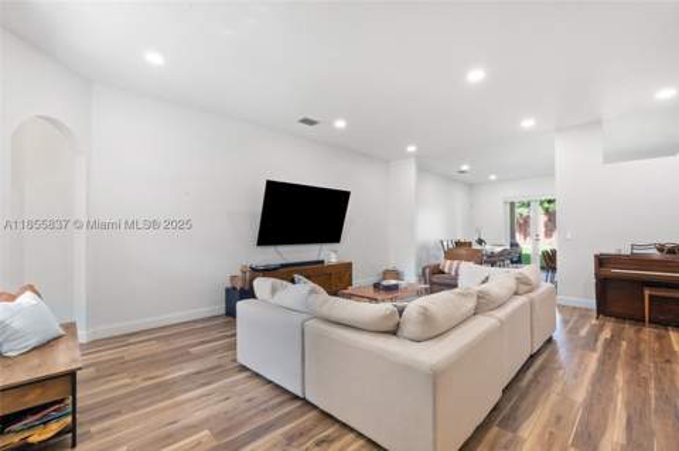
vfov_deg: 73.6
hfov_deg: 96.8
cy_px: 226
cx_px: 340
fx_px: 301
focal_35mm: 16
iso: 200
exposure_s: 2
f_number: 16
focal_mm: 16
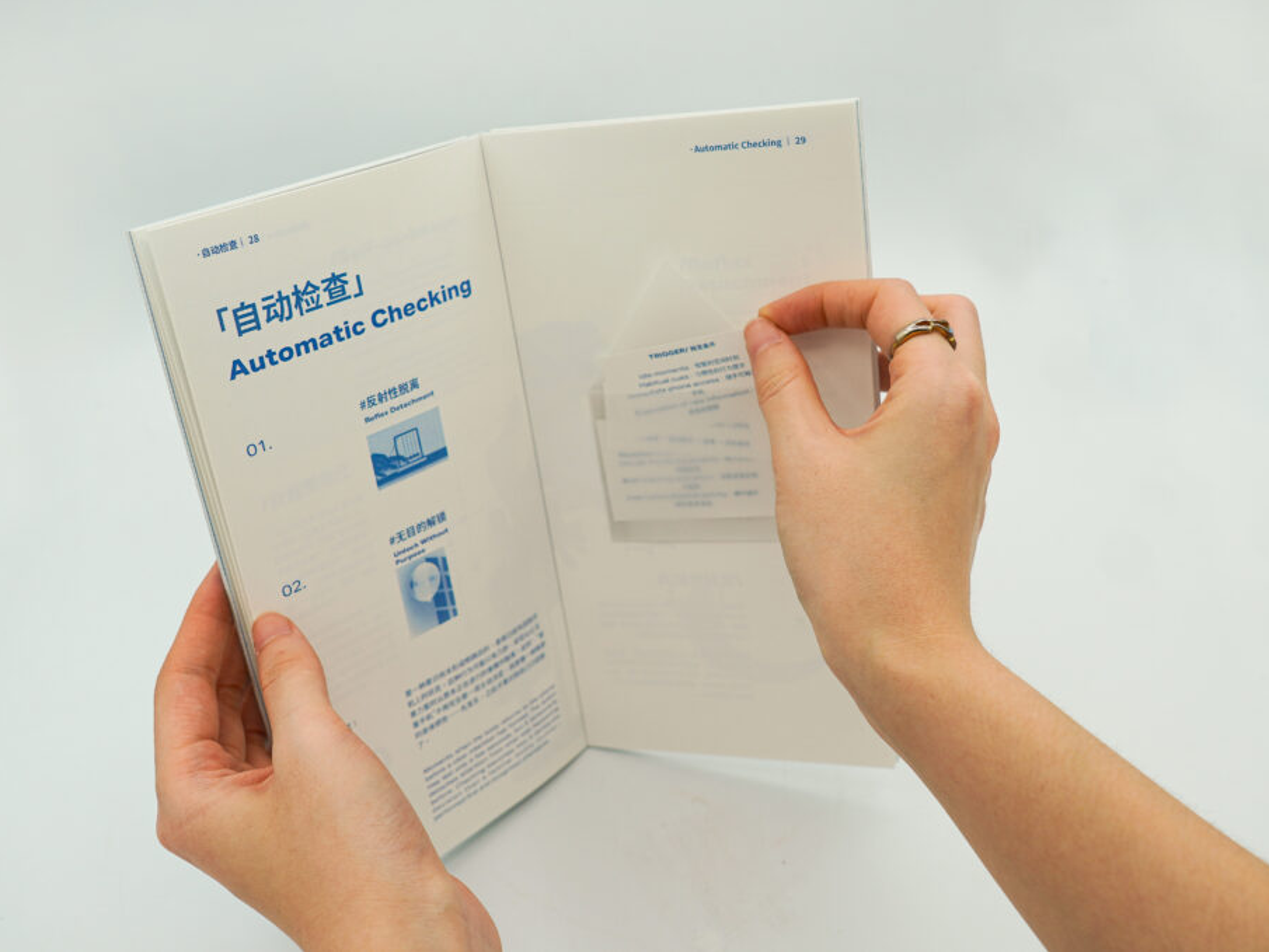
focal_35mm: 38
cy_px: 475
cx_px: 646
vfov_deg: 38.2
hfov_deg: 49.5
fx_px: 1377
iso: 100
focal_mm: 23
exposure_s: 1/200
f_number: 4.5
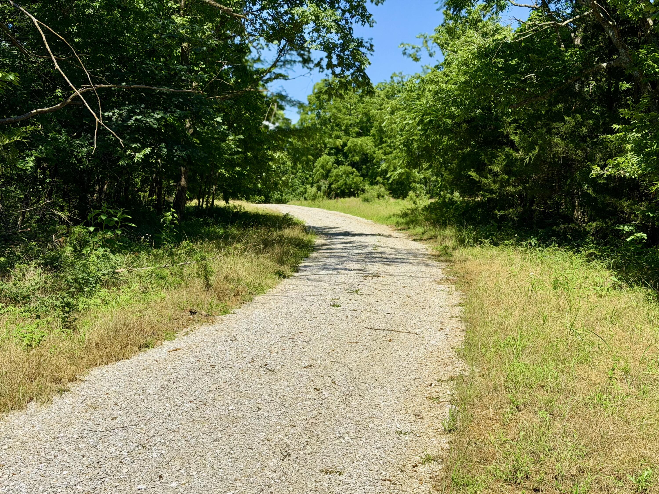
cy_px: 247
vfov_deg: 30.3
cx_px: 330
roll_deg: -0.9
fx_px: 914
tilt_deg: -2.2
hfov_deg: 39.7
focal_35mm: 48
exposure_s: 1/6024
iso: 64
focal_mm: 6.76
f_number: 1.78
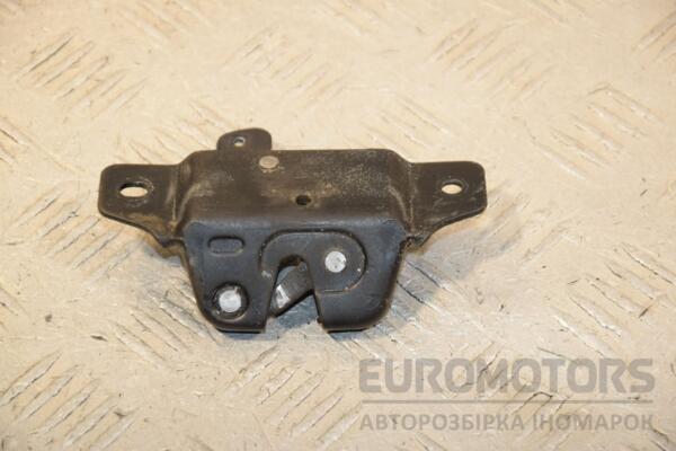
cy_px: 226
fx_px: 2760
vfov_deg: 9.3
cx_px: 338
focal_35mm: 147
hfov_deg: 14.0
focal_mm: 98
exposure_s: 1/200
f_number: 7.1
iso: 800
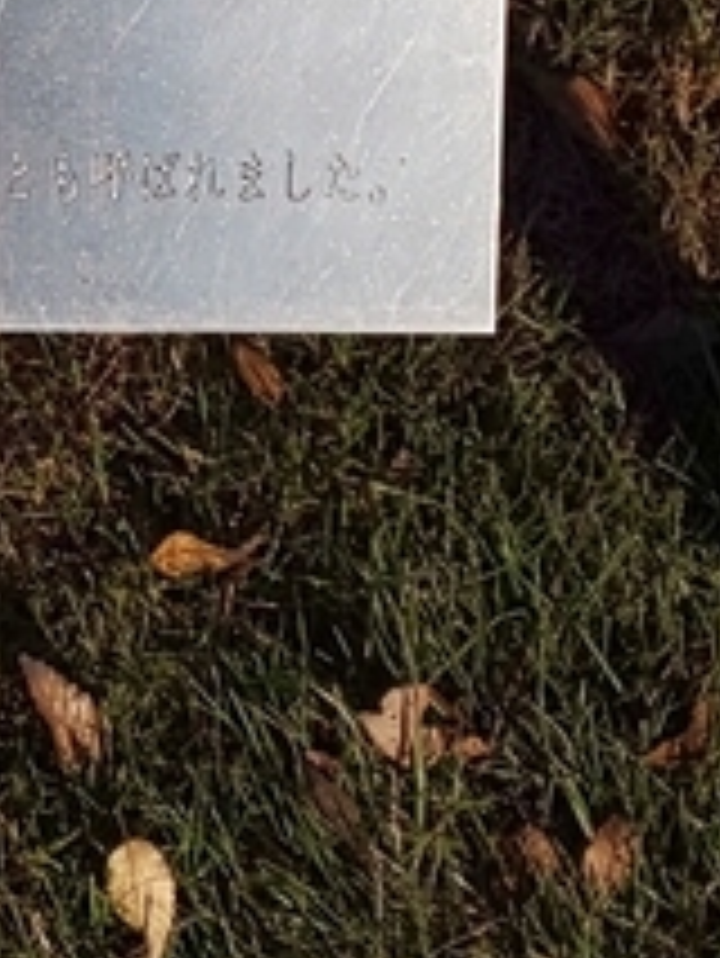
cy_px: -306
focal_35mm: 75
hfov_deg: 18.4
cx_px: -207
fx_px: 2078
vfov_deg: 22.9
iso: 28
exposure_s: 1/2140
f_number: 1.94
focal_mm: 3.45
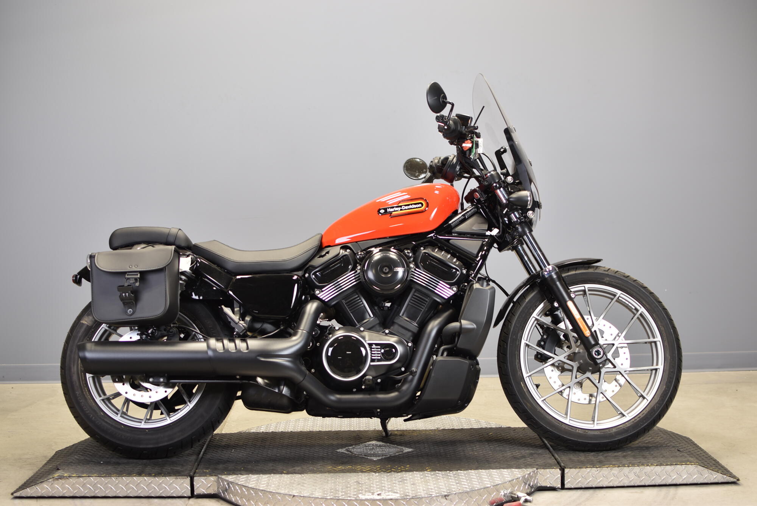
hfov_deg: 37.8
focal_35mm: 52
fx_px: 1105
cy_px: 253
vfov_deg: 25.8
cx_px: 378
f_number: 2.8
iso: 100
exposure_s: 1/40
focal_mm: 35
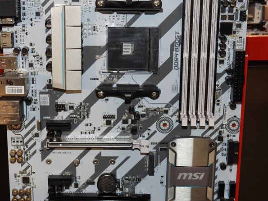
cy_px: 128
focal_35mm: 74
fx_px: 573
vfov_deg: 19.8
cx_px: 116
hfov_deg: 26.3
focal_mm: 7.7
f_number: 3.2
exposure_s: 1/30
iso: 200
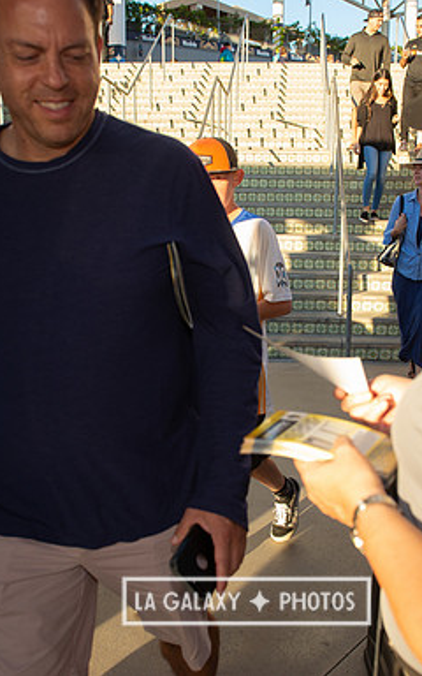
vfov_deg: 49.3
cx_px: 246
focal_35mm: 40
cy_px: 337
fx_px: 736
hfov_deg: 31.9
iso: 800
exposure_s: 1/1000
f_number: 4.5
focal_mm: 26
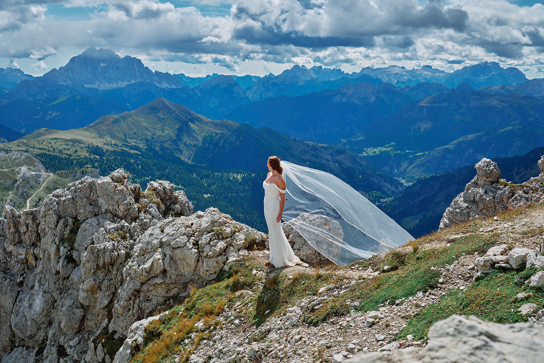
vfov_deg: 37.9
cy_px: 182
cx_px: 272
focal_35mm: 35
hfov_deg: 54.4
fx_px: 529
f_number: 4
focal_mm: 23
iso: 125
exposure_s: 1/1600
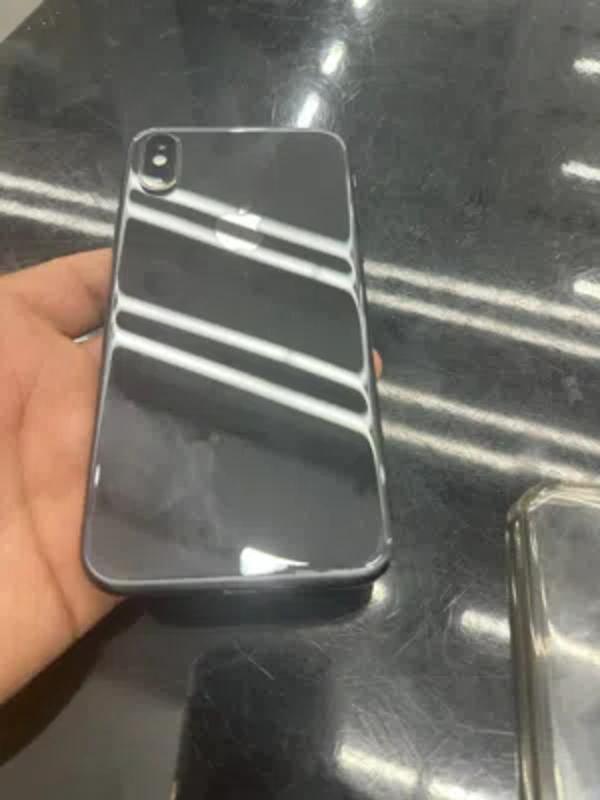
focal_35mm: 24
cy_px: 400
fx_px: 555
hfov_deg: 56.8
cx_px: 300
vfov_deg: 71.6
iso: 50
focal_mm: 6.86
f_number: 1.78
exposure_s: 1/102
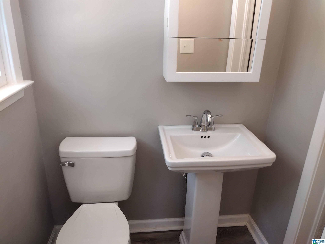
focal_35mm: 27
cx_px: 162
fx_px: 253
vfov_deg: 51.4
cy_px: 122
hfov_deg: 65.3
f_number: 1.7
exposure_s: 1/40
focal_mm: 4.71
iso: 169
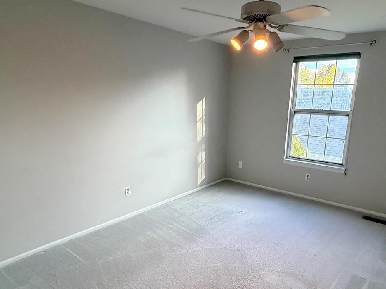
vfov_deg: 56.4
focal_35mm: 24
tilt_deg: -15.1
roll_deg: -1.8
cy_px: 173
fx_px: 268
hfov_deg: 70.9
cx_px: 230
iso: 250
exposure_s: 1/120
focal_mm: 2.22
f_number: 2.2
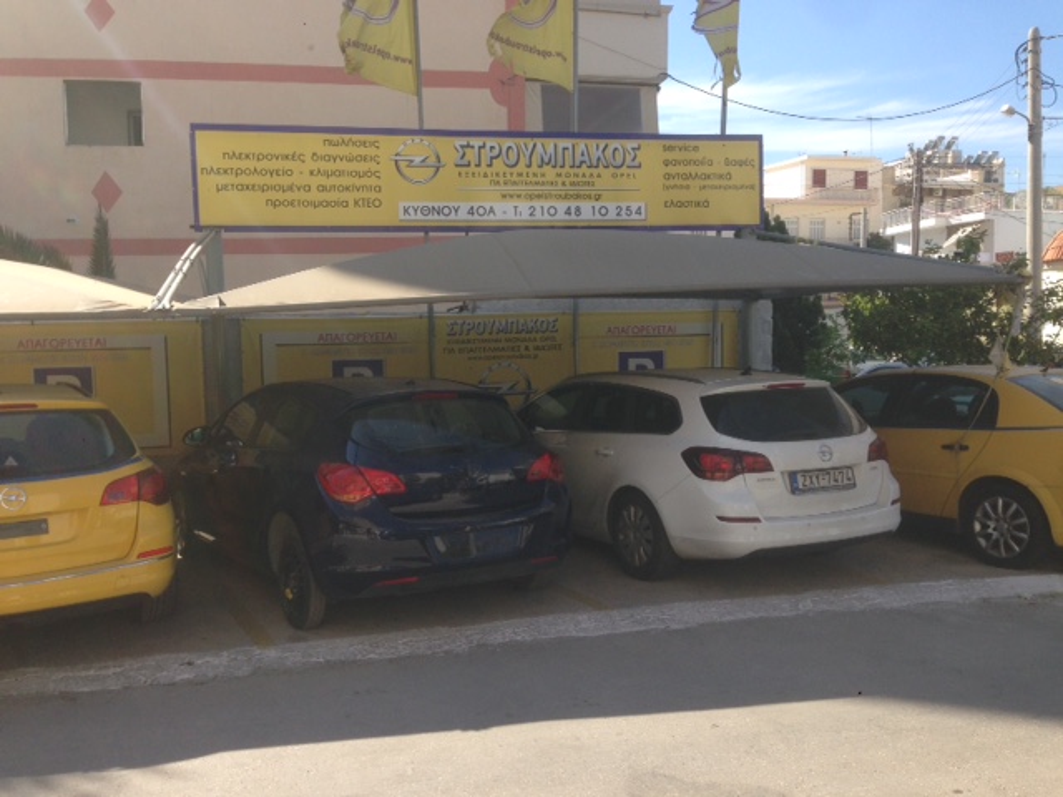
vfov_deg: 42.9
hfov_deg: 55.4
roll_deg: +1.6
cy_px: 398
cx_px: 532
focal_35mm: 33
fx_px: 1013
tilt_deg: +0.3
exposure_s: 1/935
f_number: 2.4
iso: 50
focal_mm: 4.12
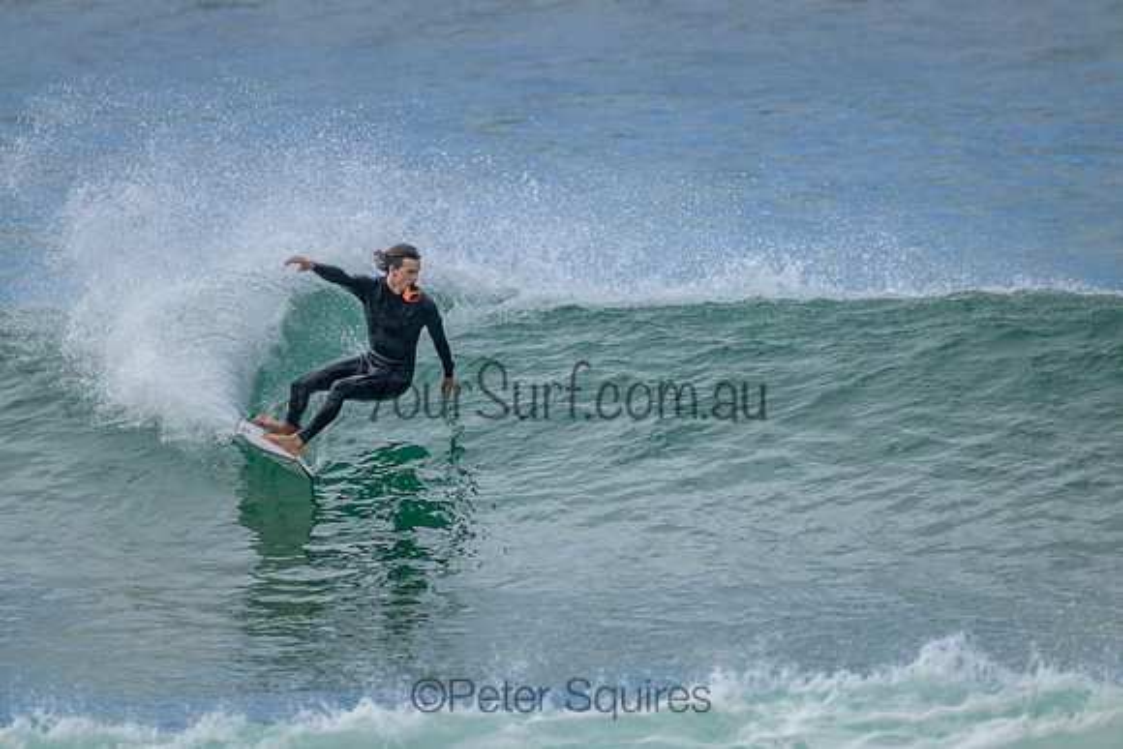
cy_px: 374
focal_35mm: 800
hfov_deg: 2.6
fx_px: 24960
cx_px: 562
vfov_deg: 1.7
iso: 2200
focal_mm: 800
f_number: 11
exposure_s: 1/1600
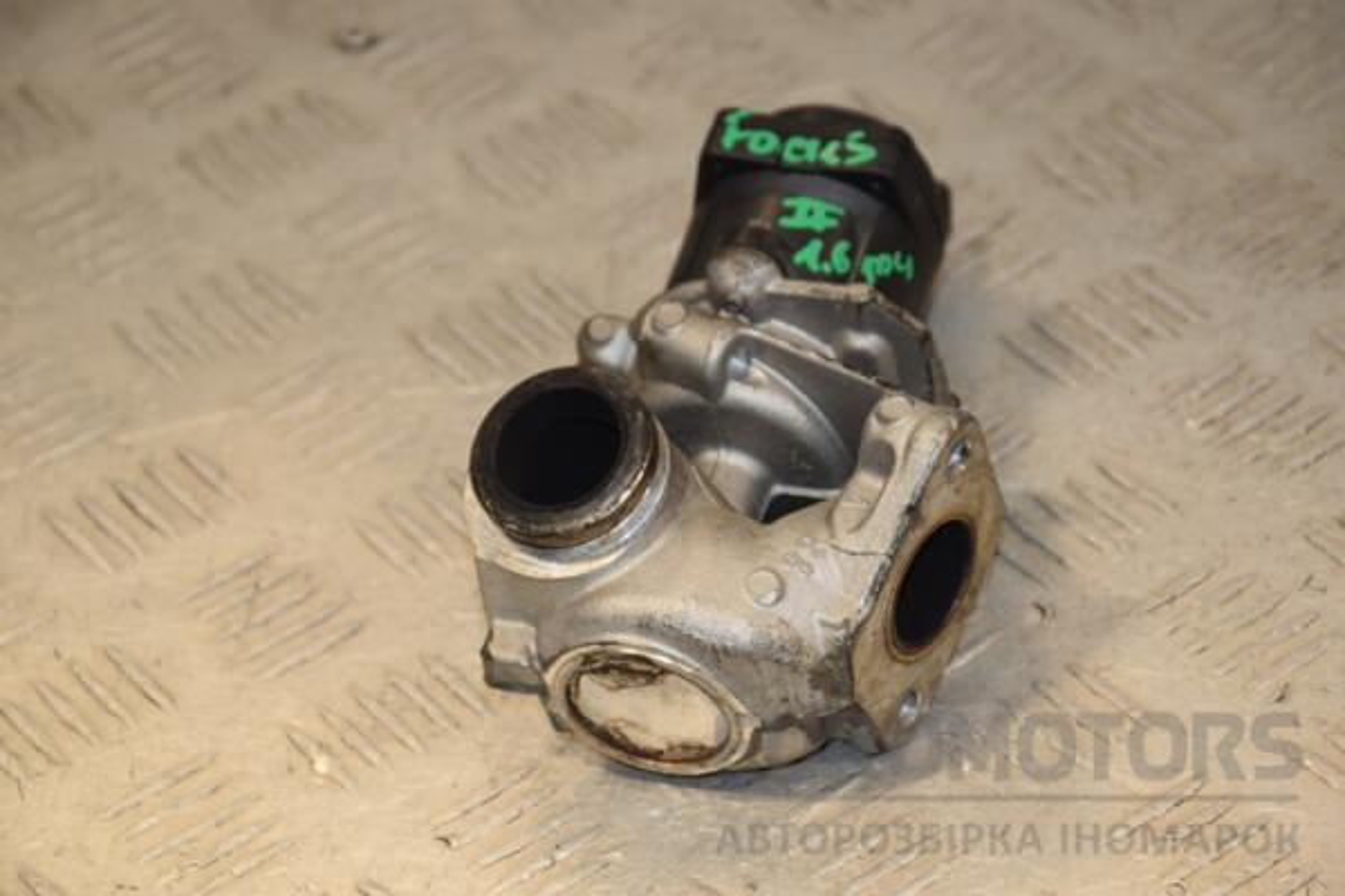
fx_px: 5492
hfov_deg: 14.0
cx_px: 672
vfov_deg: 9.3
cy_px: 448
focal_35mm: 147
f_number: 7.1
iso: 800
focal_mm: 98
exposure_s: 1/200
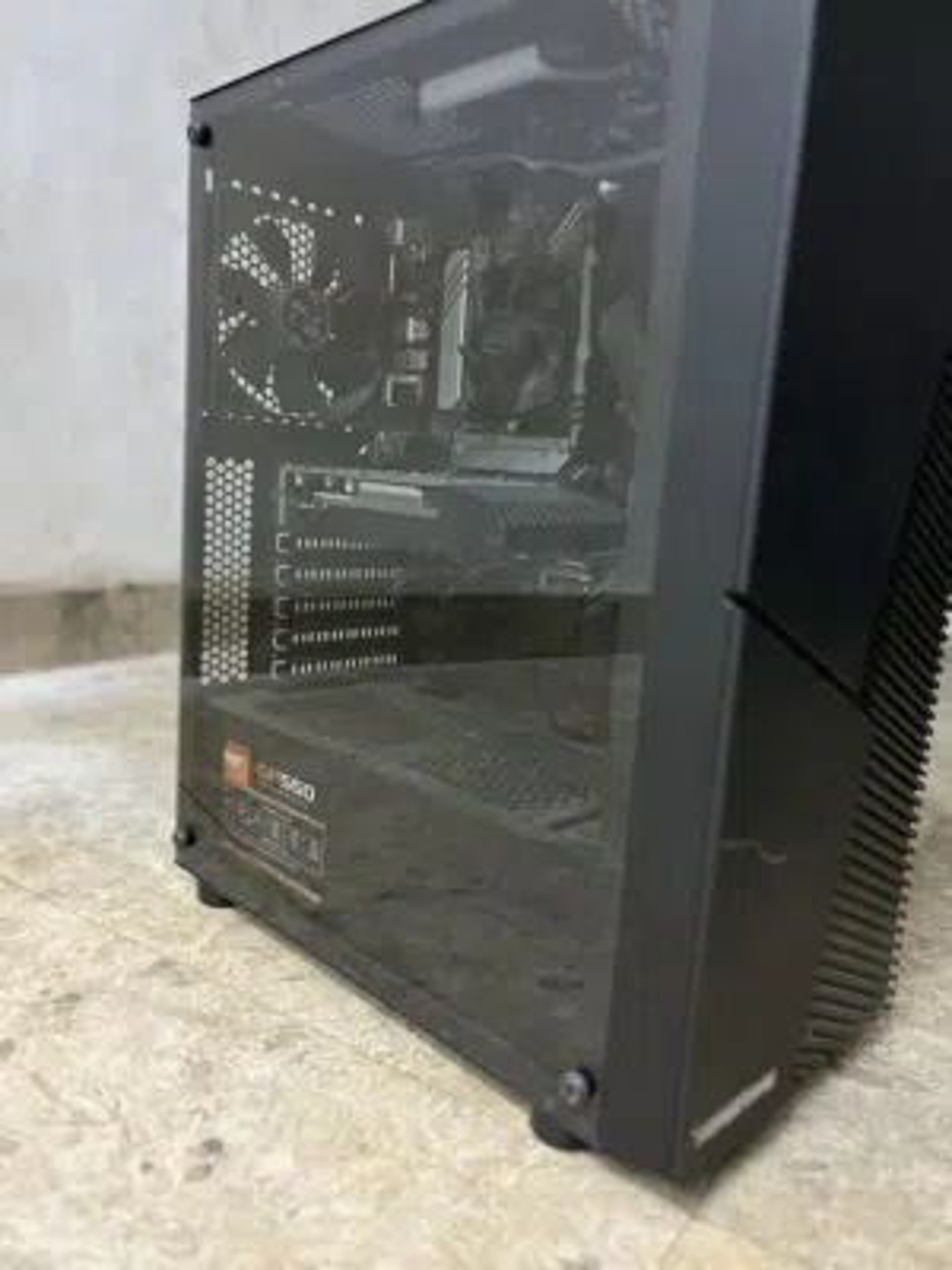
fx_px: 953
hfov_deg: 53.1
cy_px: 635
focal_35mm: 26
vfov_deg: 67.3
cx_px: 476
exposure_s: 1/25
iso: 640
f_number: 1.6
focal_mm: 5.1
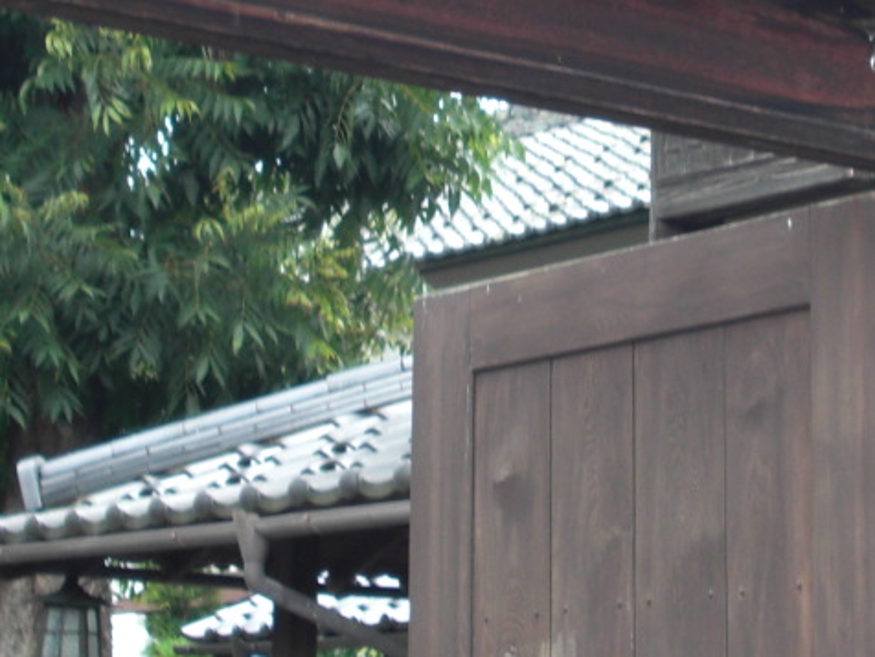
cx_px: 585
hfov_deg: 16.2
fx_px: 3059
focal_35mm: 121
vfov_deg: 12.2
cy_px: 188
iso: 50
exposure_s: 1/100
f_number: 2.8
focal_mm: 6.3
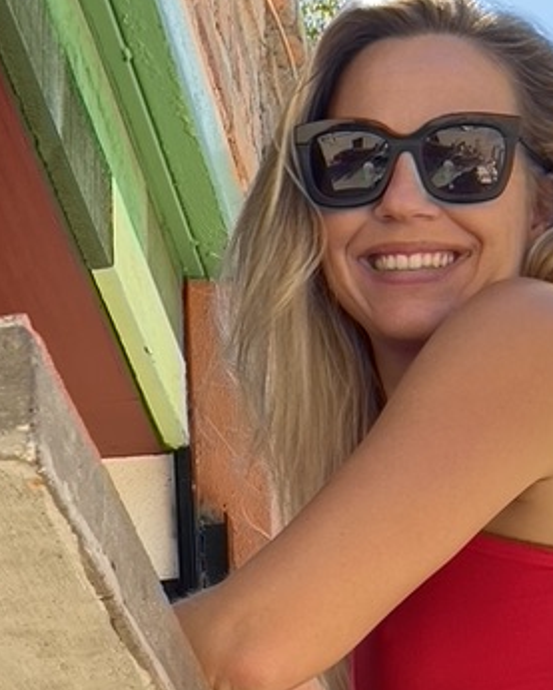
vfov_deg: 12.5
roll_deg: +2.5
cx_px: 228
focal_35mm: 150
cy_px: 871
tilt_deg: +18.0
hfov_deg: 10.3
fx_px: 3067
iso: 25
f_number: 2
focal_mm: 6
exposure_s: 1/224
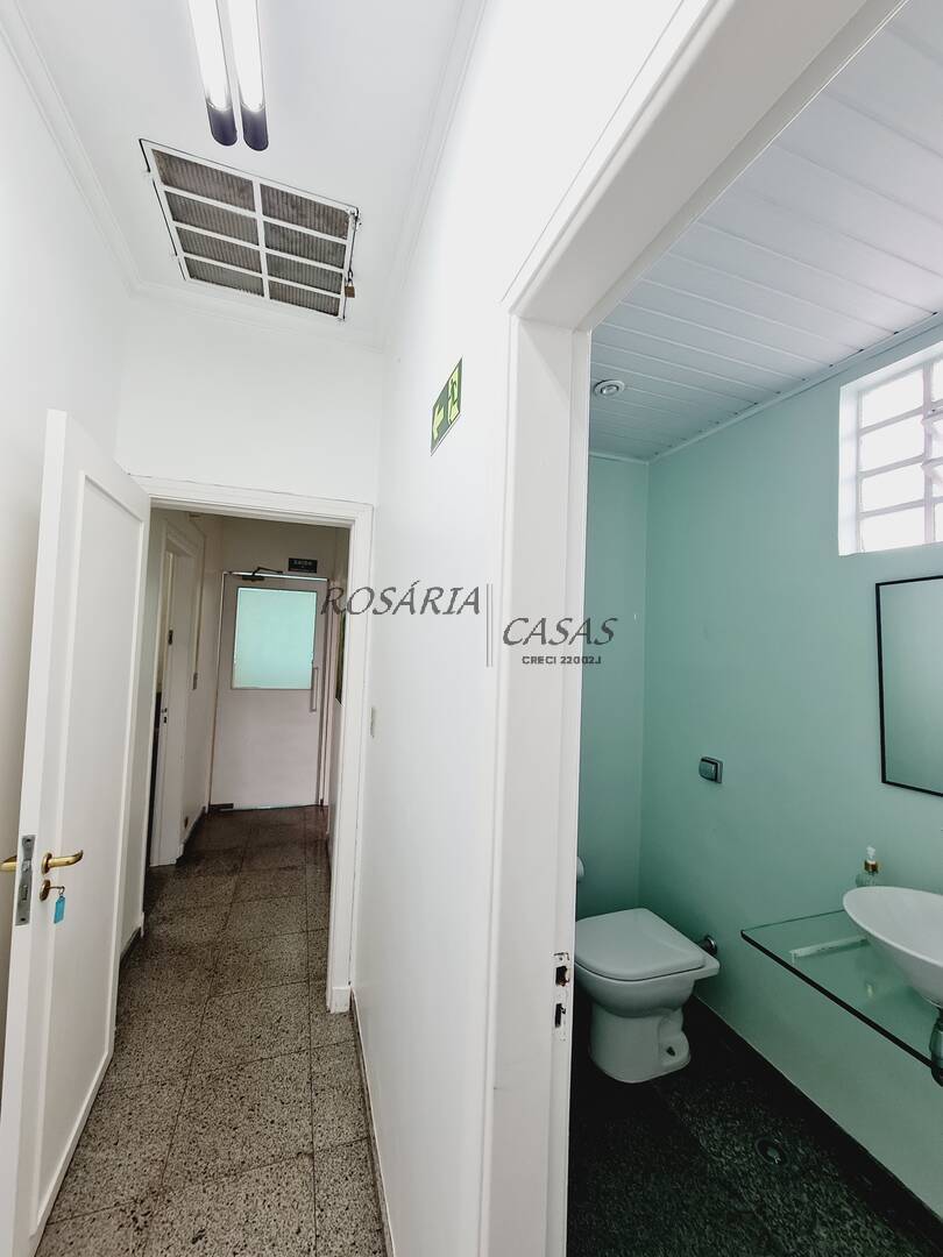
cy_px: 628
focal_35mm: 13
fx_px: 472
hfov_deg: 89.9
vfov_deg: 106.2
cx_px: 472
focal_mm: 2.2
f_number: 2.2
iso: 125
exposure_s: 1/60
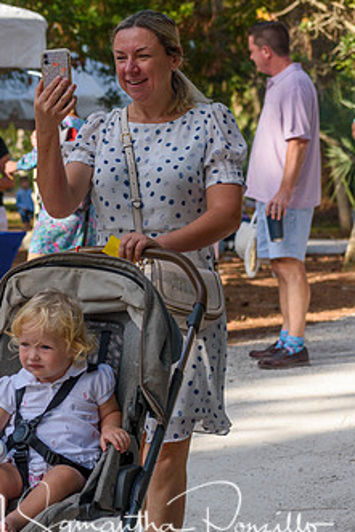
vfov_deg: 13.4
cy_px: 249
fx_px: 2261
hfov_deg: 9.0
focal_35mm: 153
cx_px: 124
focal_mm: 75
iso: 200
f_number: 5.6
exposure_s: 1/500
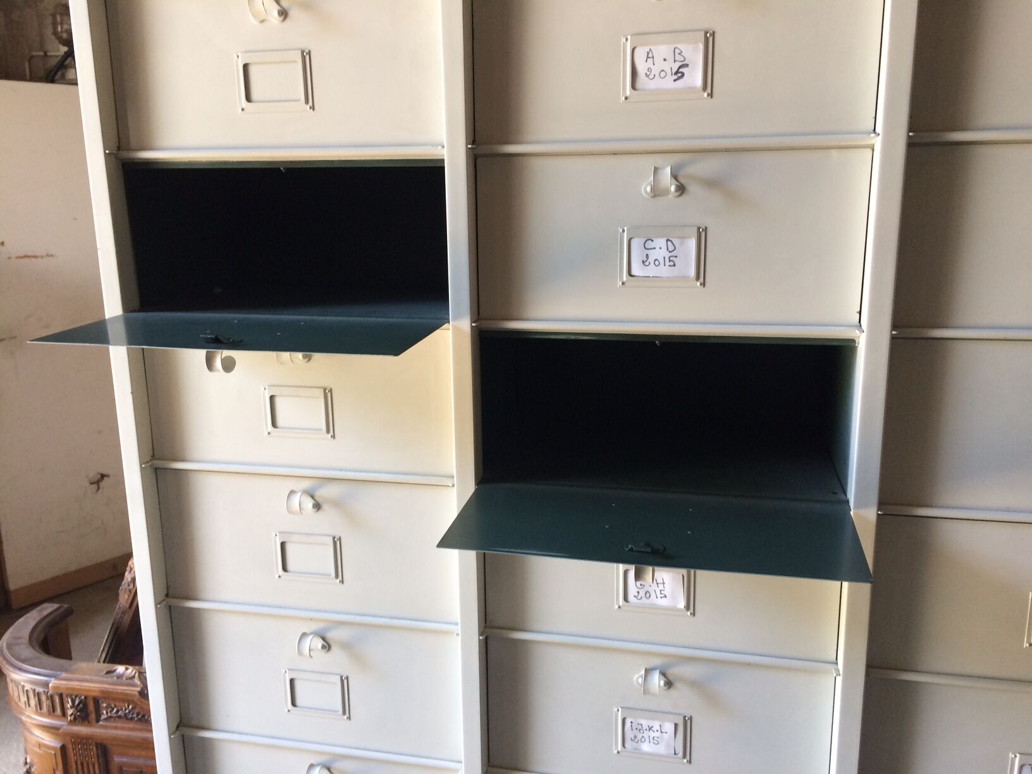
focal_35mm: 29
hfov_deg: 61.7
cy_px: 387
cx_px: 516
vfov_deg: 48.2
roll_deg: +0.8
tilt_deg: -11.2
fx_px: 865
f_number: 2.2
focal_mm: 4.15
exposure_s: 1/30
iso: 100
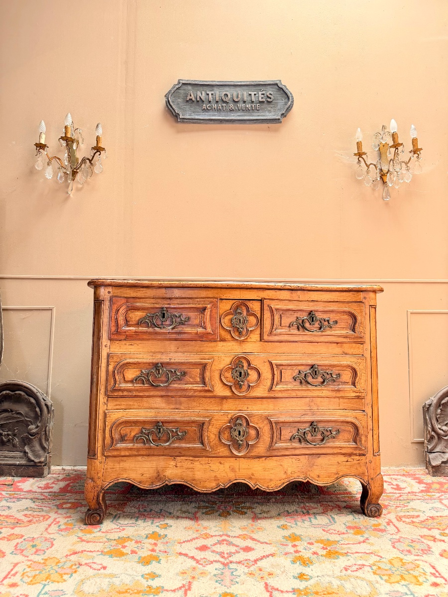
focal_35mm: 24
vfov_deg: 71.6
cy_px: 298
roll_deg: -1.3
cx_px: 224
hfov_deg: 56.8
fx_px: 414
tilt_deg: +3.7
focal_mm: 6.76
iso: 100
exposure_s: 1/121
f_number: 1.78
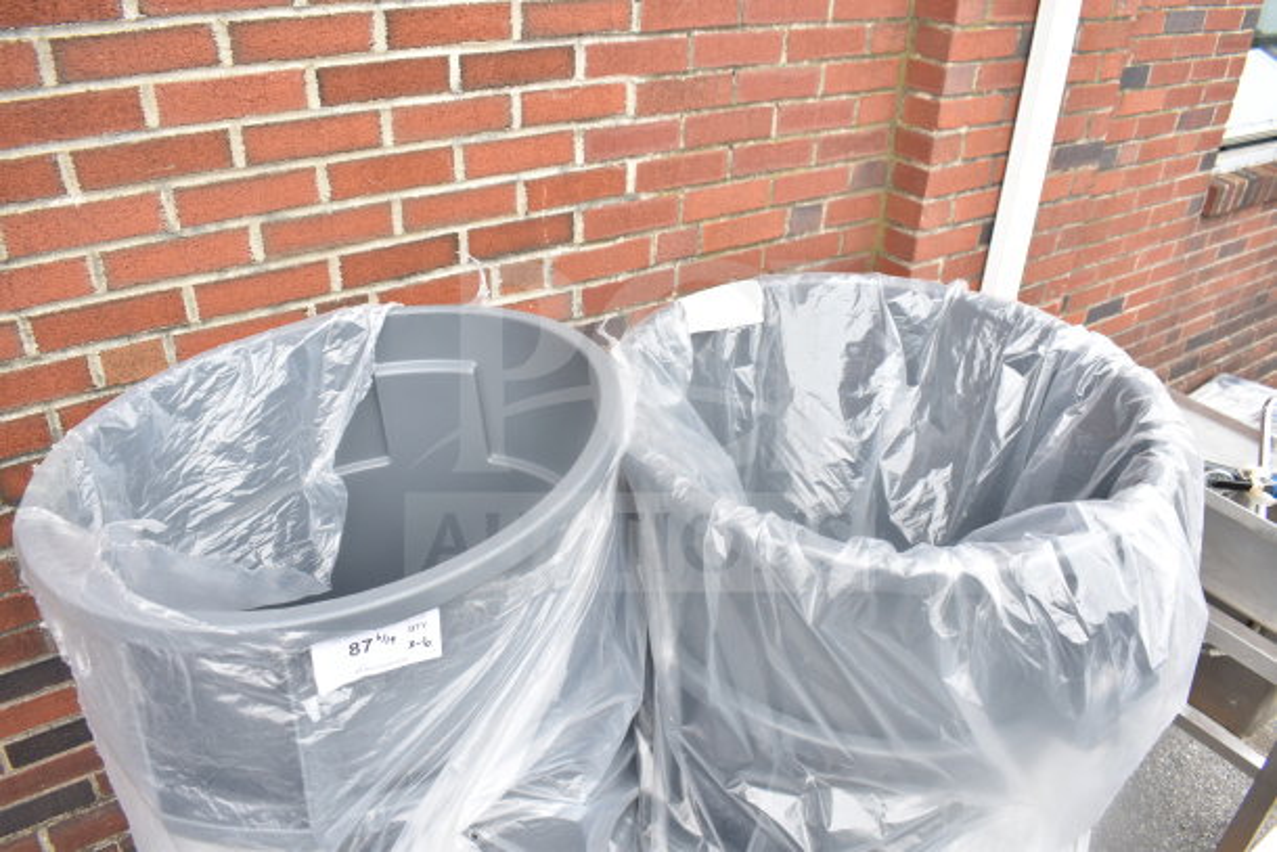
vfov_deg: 48.0
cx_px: 638
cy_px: 426
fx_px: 958
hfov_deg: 67.4
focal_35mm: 27
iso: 200
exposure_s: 1/100
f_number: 5
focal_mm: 18
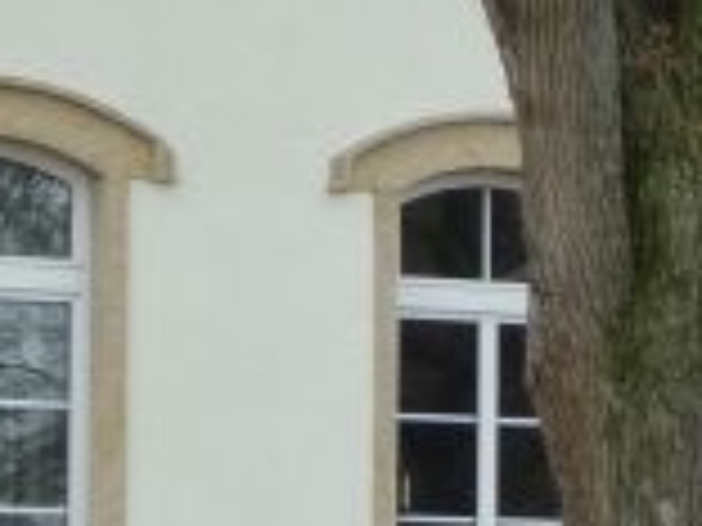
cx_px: 1786
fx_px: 5212
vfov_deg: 5.8
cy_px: 468
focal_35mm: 257
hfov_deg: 7.2
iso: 100
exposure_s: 1/160
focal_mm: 8.5
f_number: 4.2
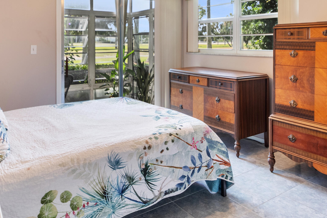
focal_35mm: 29
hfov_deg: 63.7
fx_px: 263
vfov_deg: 42.7
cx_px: 166
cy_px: 41
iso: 320
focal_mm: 10
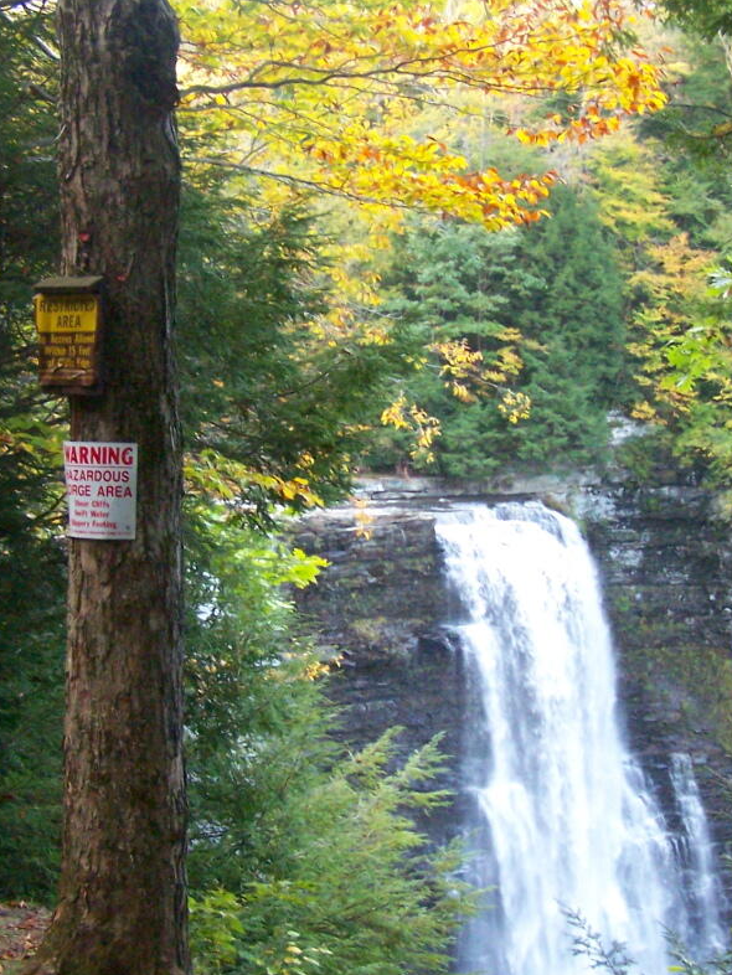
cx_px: 448
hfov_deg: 22.2
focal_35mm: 66
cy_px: 544
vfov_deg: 29.4
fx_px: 1860
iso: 400
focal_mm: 6.3
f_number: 2.8
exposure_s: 1/80
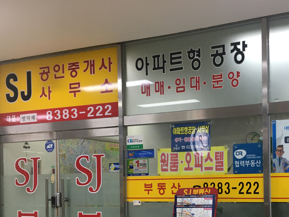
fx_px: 409
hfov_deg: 38.1
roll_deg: -0.5
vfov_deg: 28.8
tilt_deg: +0.4
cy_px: 182
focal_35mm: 49
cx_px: 209
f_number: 2.2
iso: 40
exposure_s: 1/30
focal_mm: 4.15
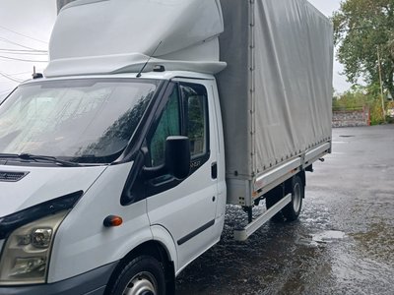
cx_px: 197
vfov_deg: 51.4
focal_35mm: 27
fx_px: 307
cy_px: 148
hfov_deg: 65.3
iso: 20
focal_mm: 4
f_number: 1.8
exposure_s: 1/183
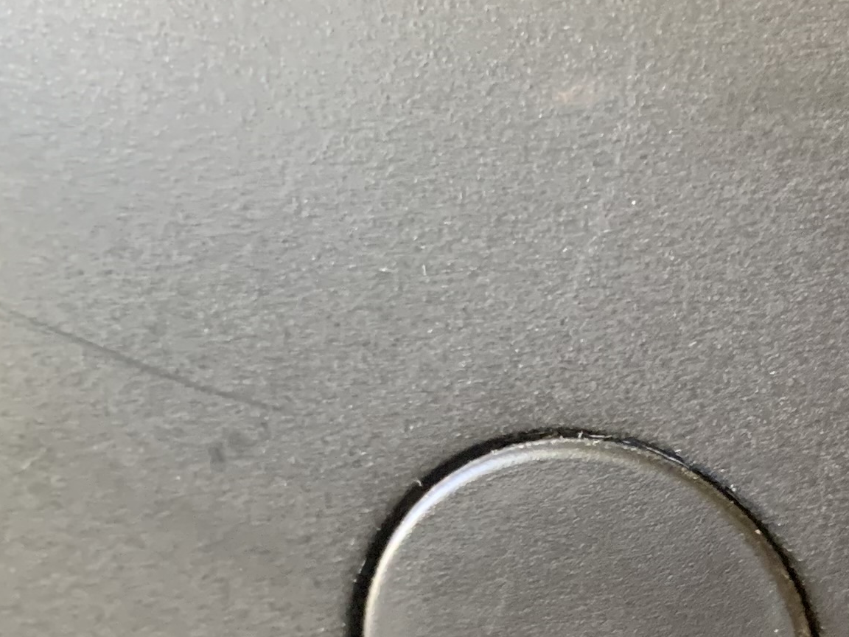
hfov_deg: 21.1
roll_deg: +0.3
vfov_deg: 15.9
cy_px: 633
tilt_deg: -8.4
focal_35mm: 91
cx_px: 741
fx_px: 2232
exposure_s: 1/48
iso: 400
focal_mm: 4.25
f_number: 1.8
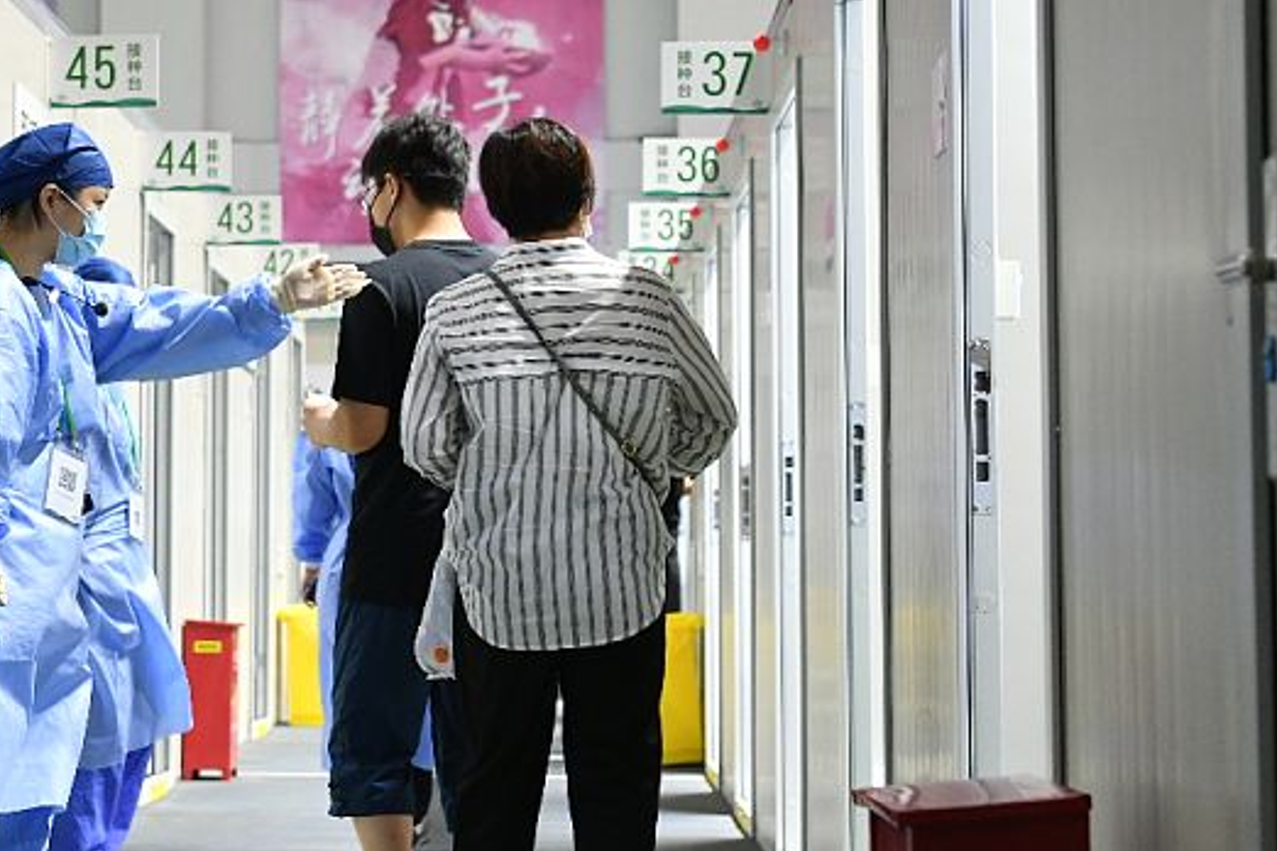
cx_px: 384
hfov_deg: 22.0
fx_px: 3263
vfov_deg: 14.8
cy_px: 313
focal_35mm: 92
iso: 1250
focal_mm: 40
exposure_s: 1/100
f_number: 2.8
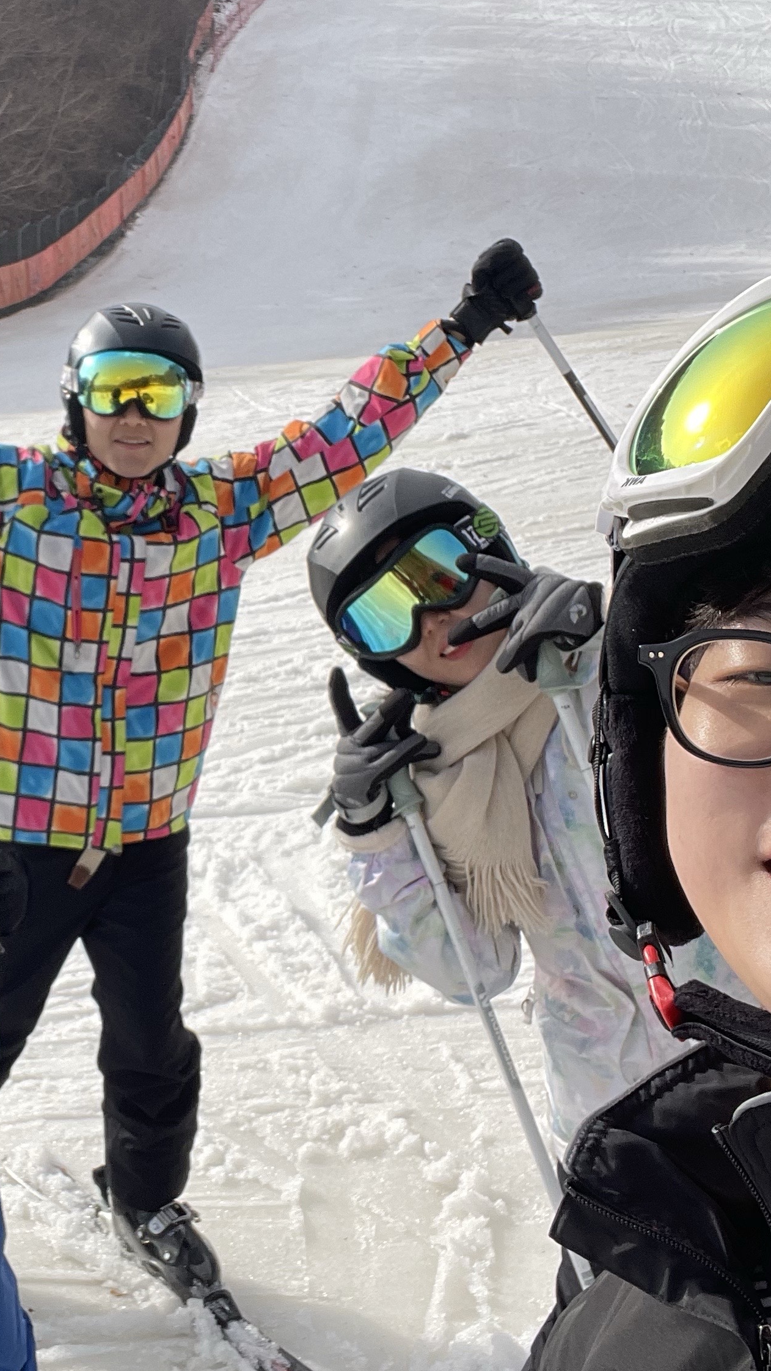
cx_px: 104
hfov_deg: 25.8
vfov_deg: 45.4
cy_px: 645
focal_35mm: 45
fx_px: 1635
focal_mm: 2.71
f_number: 2.2
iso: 25
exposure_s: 1/1080
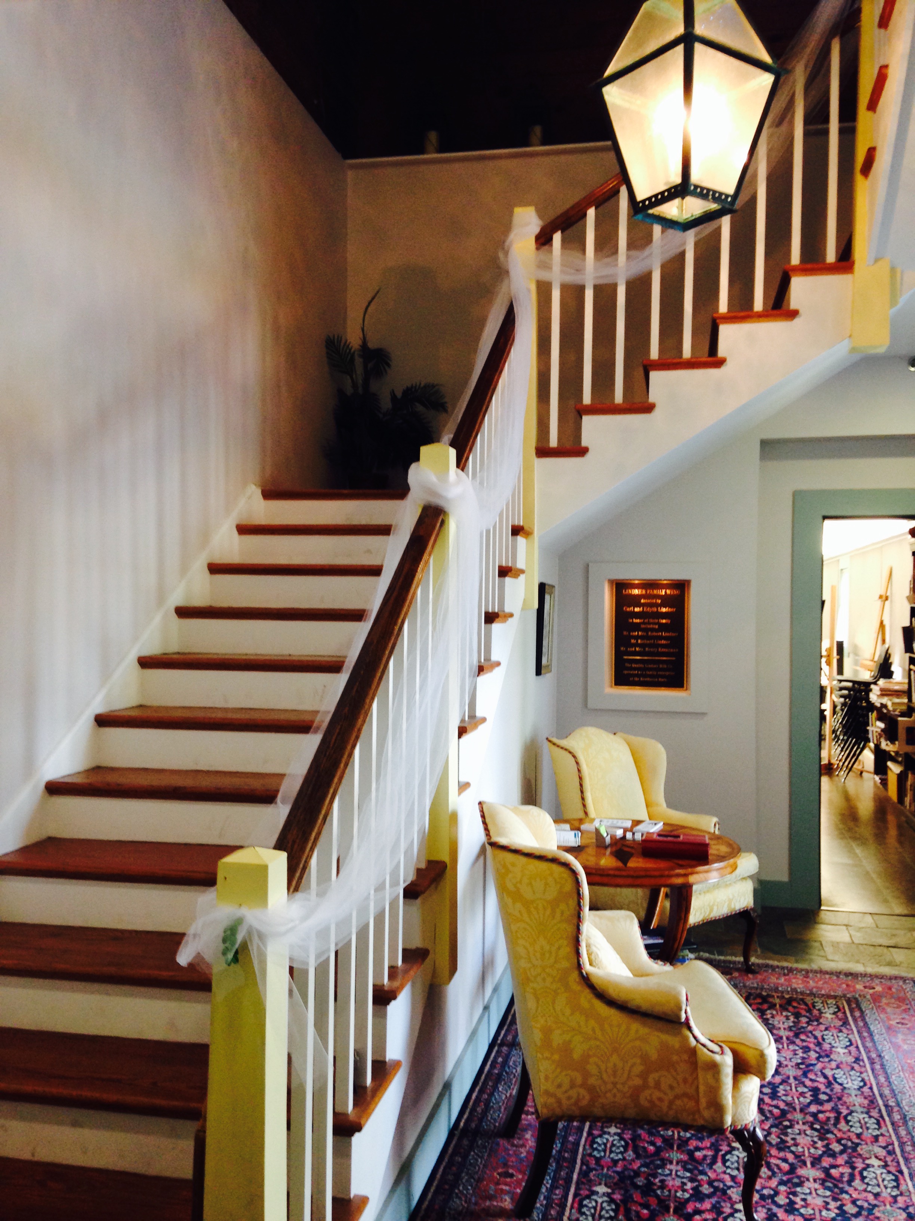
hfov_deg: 42.9
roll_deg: -1.0
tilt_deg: -1.4
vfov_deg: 55.4
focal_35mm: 33
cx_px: 458
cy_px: 610
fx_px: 1163
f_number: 2.4
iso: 100
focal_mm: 4.12
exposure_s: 1/20
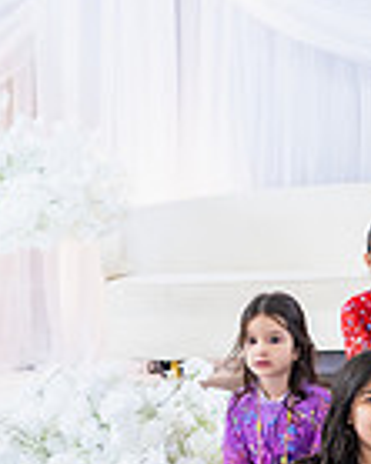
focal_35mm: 85
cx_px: 414
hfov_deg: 17.4
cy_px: 310
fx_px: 1168
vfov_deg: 22.4
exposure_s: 1/160
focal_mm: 28
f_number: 3.2
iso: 800
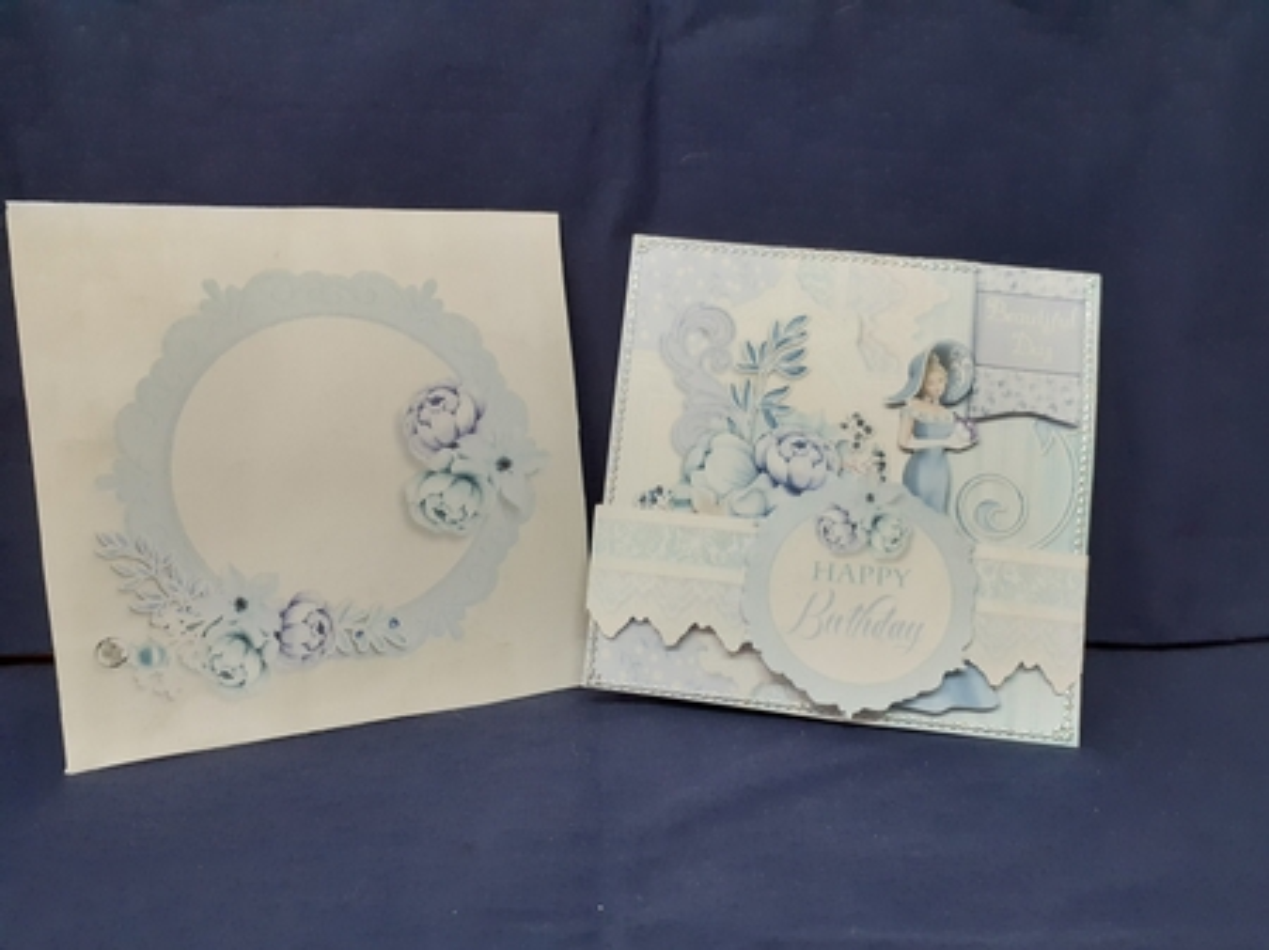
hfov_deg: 65.4
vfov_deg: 51.3
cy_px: 475
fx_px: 989
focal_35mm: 27
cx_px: 634
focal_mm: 3.6
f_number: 1.9
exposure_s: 1/50
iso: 160
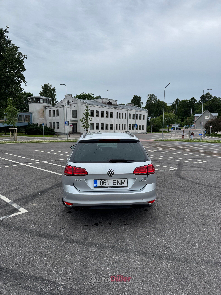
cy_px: 148
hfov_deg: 56.8
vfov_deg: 71.6
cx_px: 110
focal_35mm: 24
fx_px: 204
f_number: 1.78
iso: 80
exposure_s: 1/1172
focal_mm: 6.76
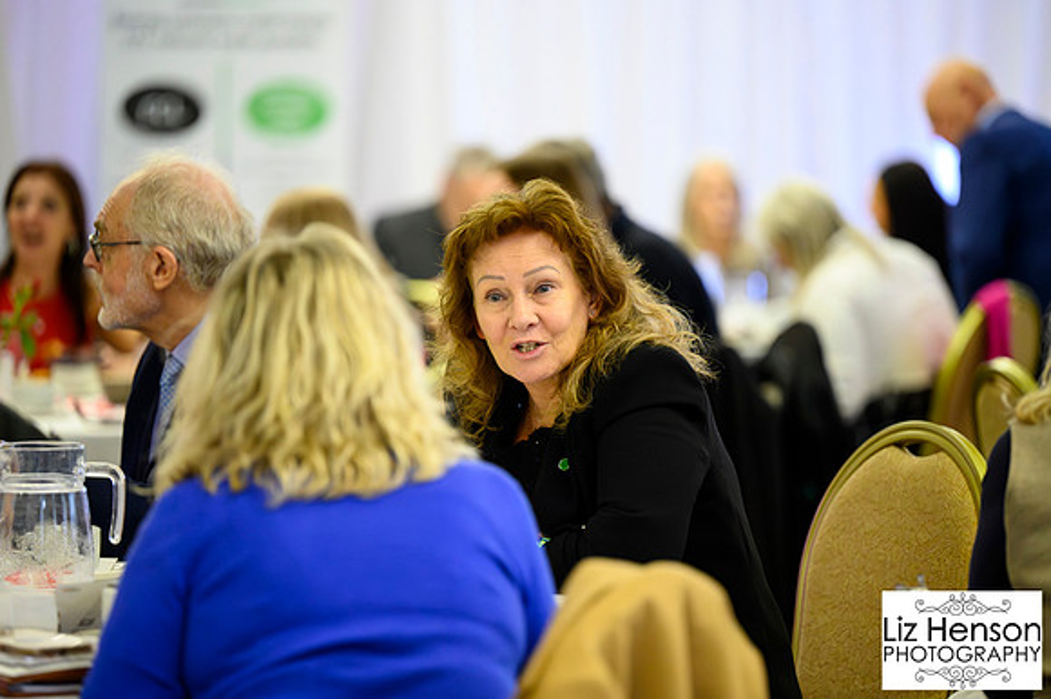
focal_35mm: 167
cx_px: 526
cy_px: 350
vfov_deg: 8.2
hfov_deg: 12.3
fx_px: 4863
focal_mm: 165
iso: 12800
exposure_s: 1/200
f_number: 2.8
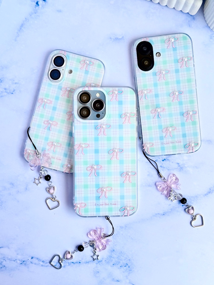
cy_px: 142
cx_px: 107
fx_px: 396
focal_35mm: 48
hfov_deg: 30.3
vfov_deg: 39.7
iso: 64
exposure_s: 1/651
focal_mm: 6.76
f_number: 1.78
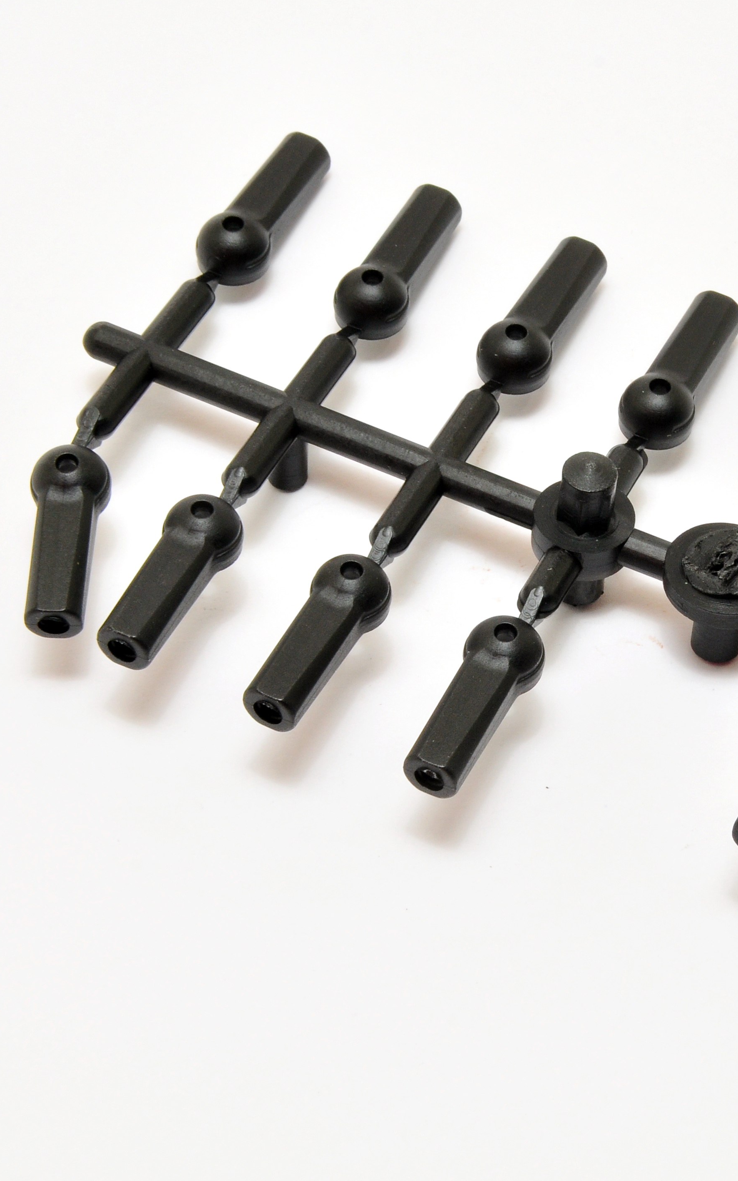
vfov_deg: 17.4
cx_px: 728
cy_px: 590
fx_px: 3862
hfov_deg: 10.8
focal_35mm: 120
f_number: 20
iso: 400
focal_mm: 52
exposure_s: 1/60
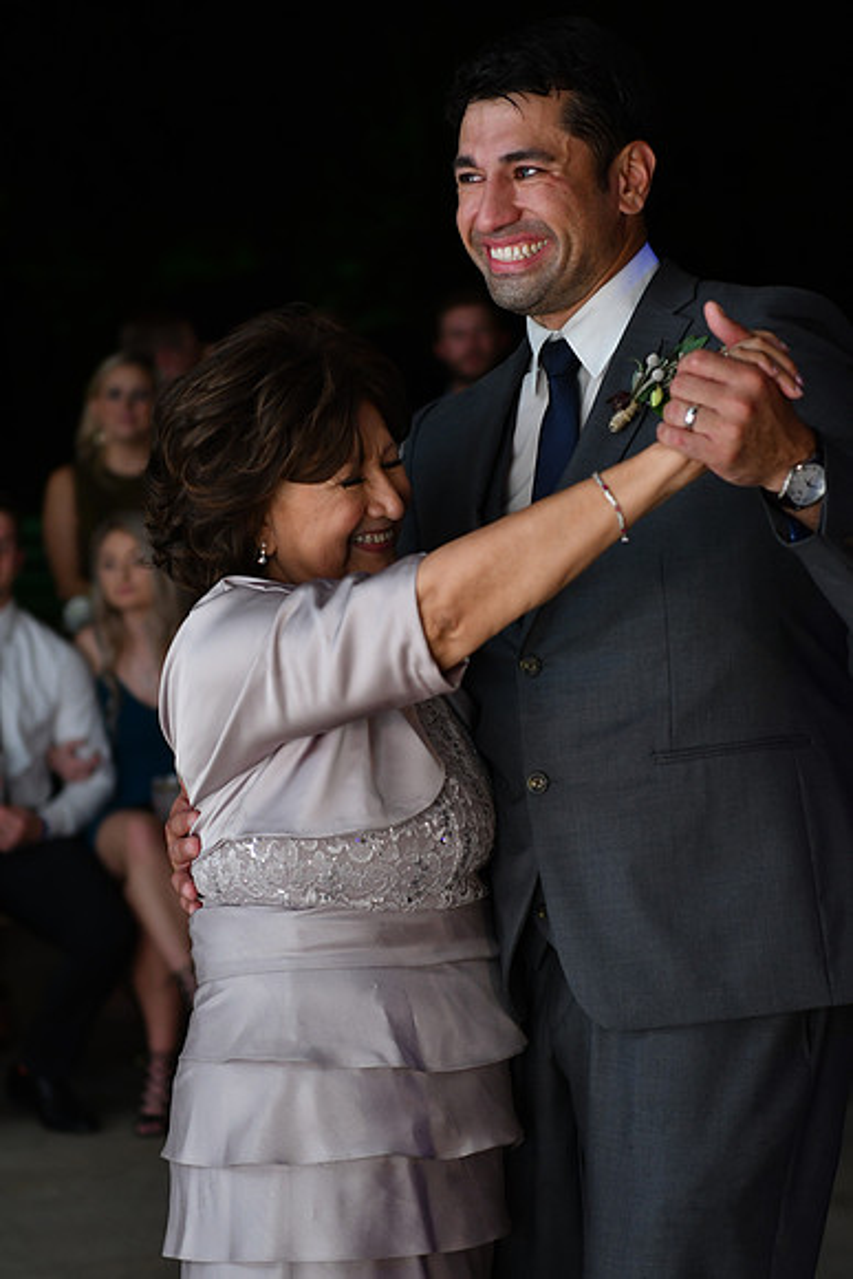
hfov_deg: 13.0
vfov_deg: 19.5
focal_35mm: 105
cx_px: 426
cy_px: 640
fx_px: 3729
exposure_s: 1/125
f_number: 2.8
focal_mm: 70
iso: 720
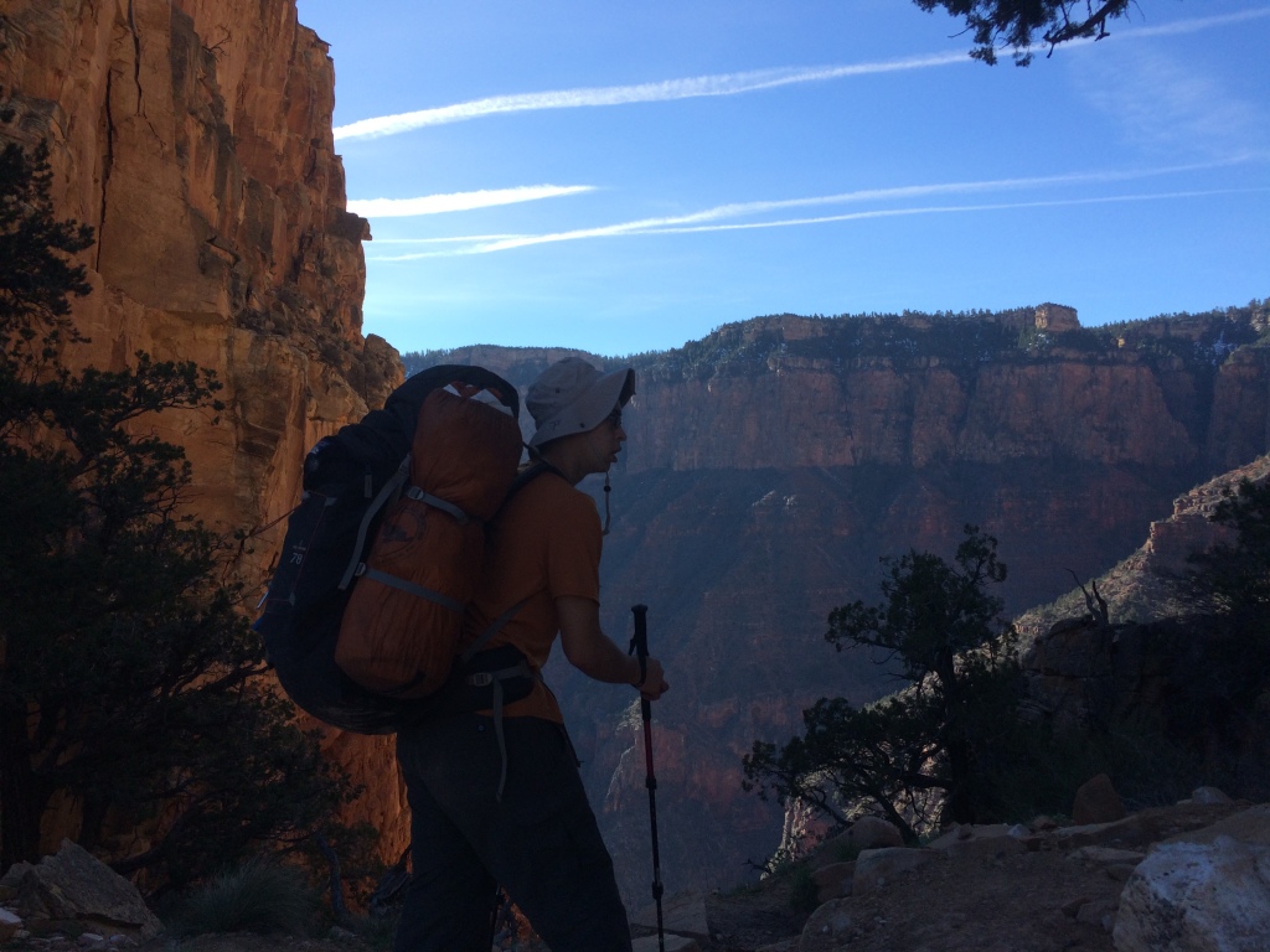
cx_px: 635
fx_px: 1064
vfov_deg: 48.2
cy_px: 476
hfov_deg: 61.7
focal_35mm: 29
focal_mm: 4.15
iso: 32
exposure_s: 1/1282
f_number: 2.2
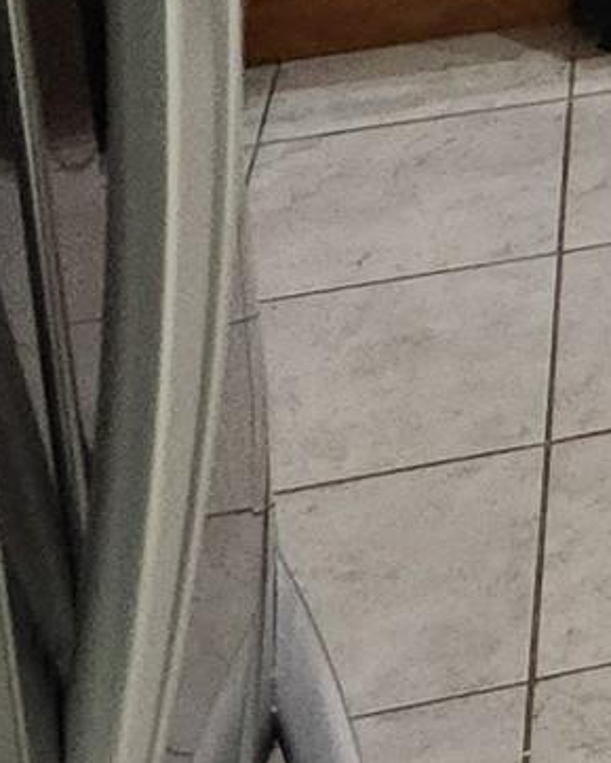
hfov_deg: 10.2
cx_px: 1576
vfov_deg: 13.2
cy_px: -736
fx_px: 2868
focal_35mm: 127
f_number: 1.8
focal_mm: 5.4
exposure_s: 1/120
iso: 400
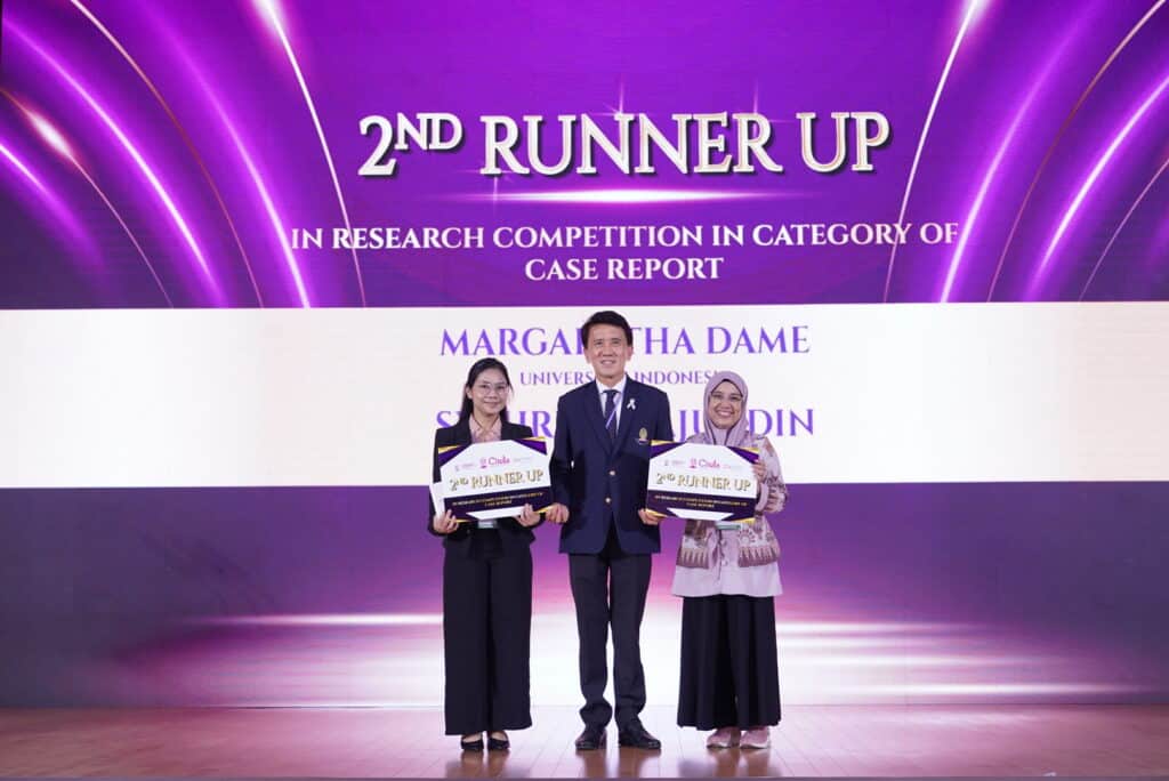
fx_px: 1657
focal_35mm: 51
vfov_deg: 26.5
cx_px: 584
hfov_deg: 38.9
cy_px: 390
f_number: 4
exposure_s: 1/60
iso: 800
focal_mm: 51
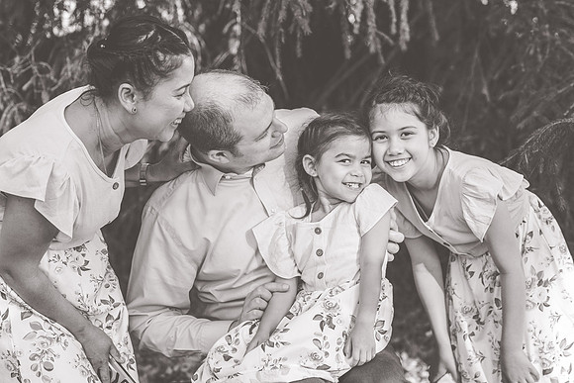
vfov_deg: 16.1
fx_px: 1356
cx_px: 287
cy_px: 192
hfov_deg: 23.9
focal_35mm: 85
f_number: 3.5
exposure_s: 1/400
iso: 800
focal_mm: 85
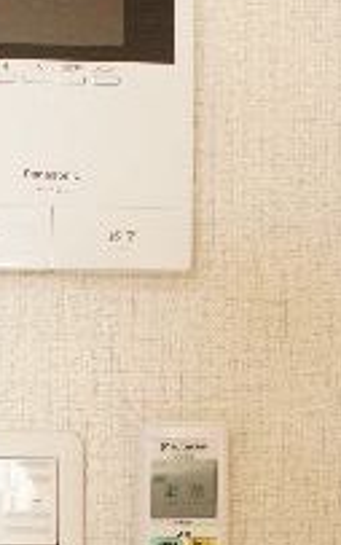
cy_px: 370
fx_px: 892
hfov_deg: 21.6
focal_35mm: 60
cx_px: 111
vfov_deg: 33.6
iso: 1250
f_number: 4
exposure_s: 1/60
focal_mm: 16
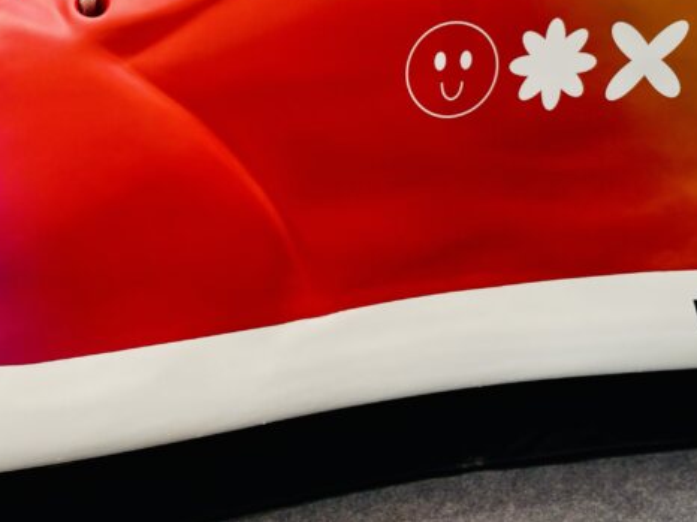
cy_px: 52
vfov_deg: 21.4
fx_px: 1348
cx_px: 179
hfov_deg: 28.6
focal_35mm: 67
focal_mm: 5.96
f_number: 1.6
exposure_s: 1/50
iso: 80
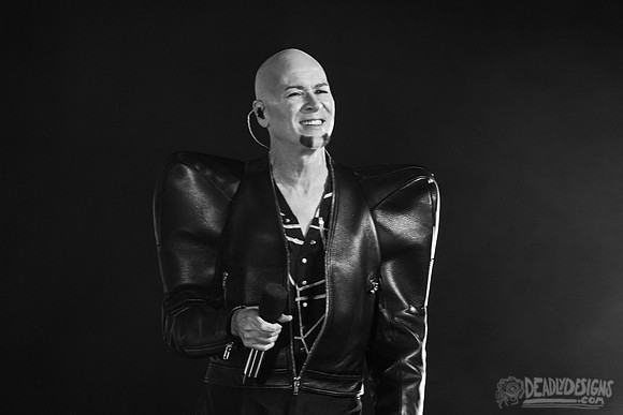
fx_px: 9205
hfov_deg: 3.9
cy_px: 170
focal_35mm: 532
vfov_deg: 2.6
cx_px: 296
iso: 4000
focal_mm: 450
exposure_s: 1/250
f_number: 6
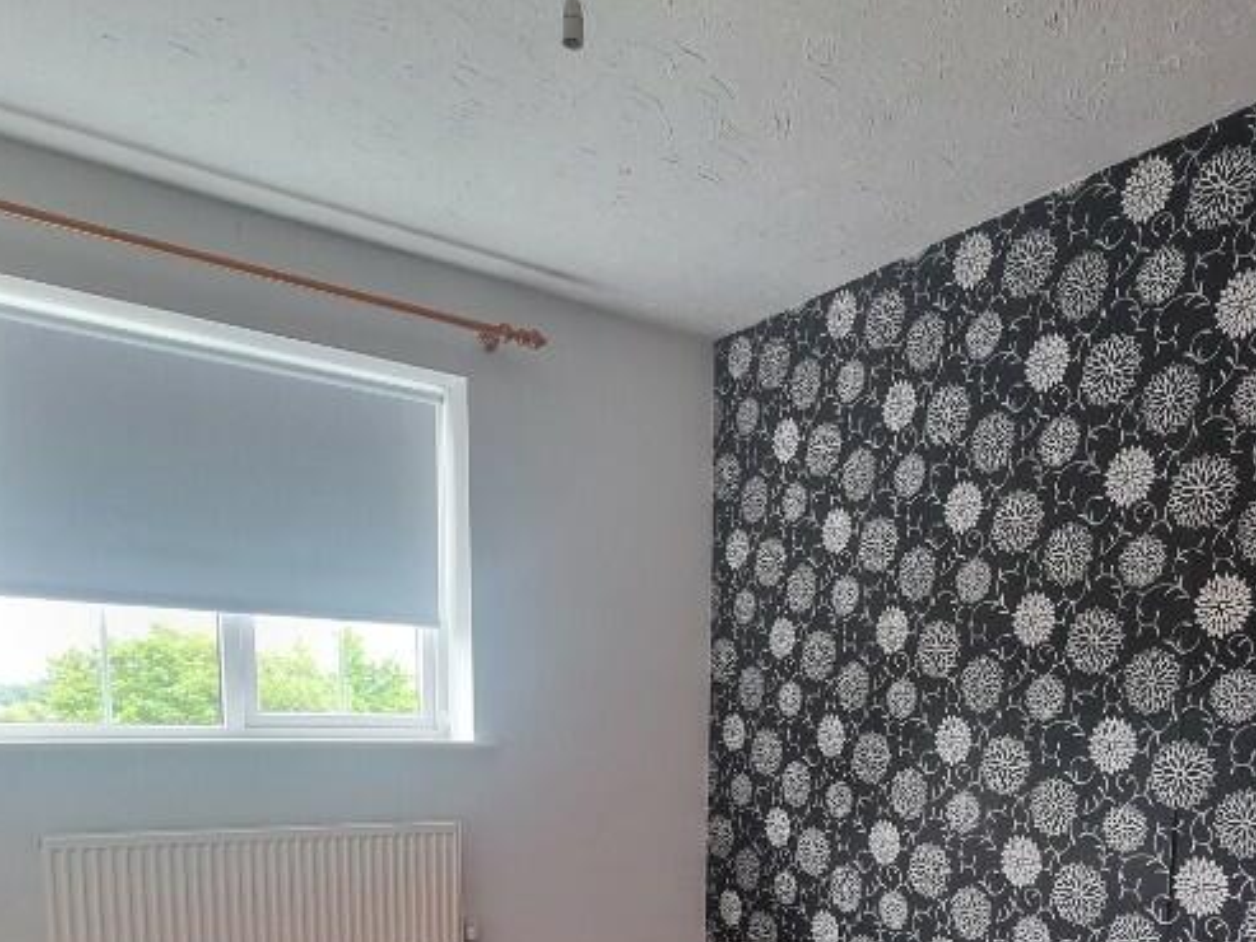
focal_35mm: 27
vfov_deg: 46.3
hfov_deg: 64.7
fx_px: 980
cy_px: 853
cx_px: 759
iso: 200
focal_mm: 2.2
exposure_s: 1/50
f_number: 2.2
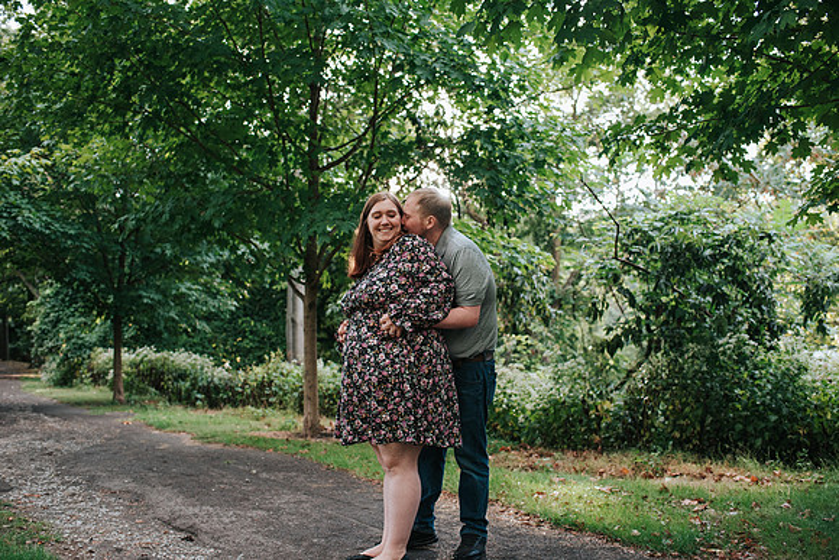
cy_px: 280
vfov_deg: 37.9
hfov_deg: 54.4
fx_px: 816
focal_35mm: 35
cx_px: 420
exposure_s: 1/640
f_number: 3.2
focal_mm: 35
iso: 1000
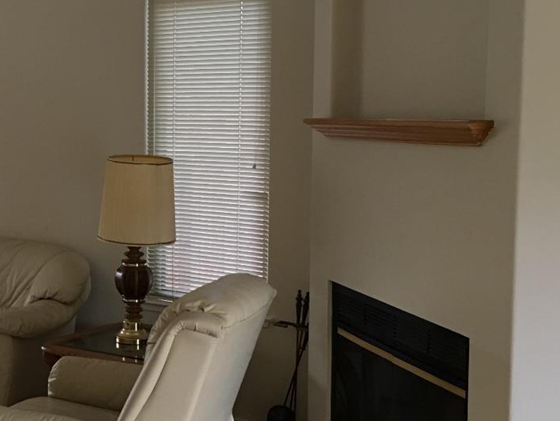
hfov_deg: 30.0
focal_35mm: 62
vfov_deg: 23.7
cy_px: 199
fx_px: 1003
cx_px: 72
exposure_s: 1/15
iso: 64
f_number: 2.2
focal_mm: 4.15
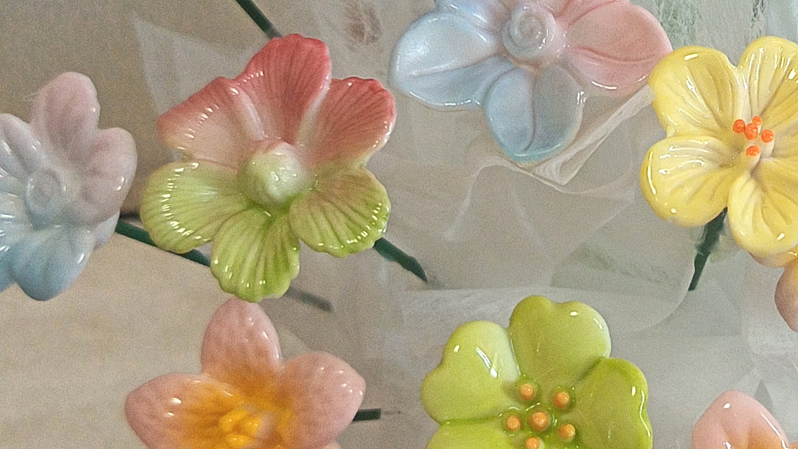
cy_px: 212
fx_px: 1523
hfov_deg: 28.3
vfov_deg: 16.8
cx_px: 708
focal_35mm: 72
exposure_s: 1/100
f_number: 1.75
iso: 3477
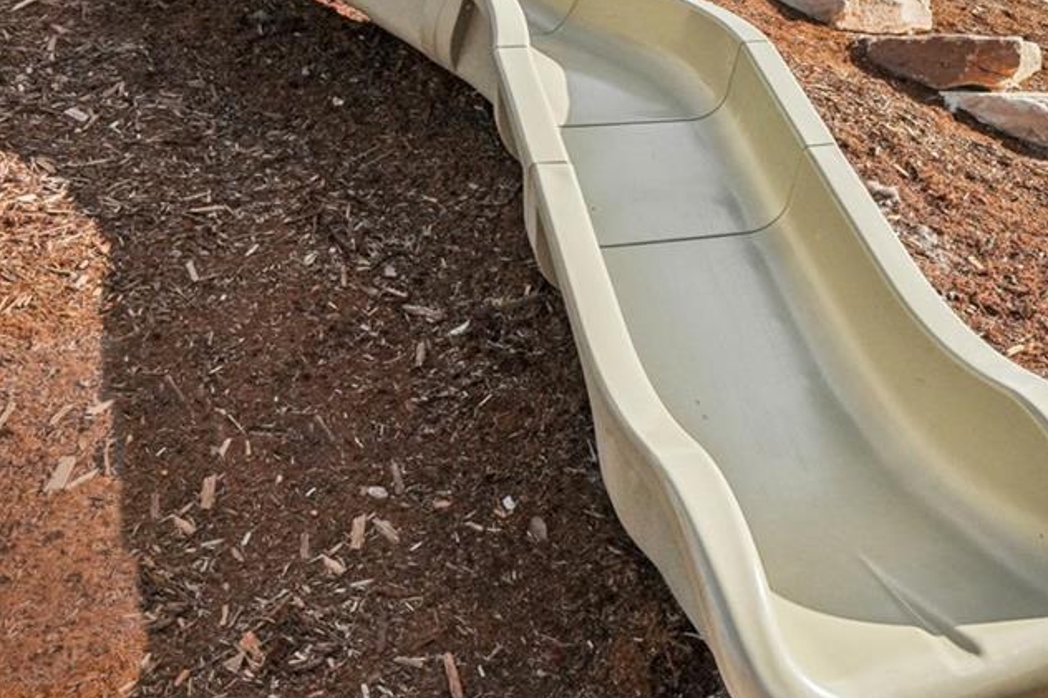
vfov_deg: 32.2
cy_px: -2
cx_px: 952
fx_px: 1106
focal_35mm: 38
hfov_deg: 45.7
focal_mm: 10
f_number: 8
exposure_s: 1/1600
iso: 400
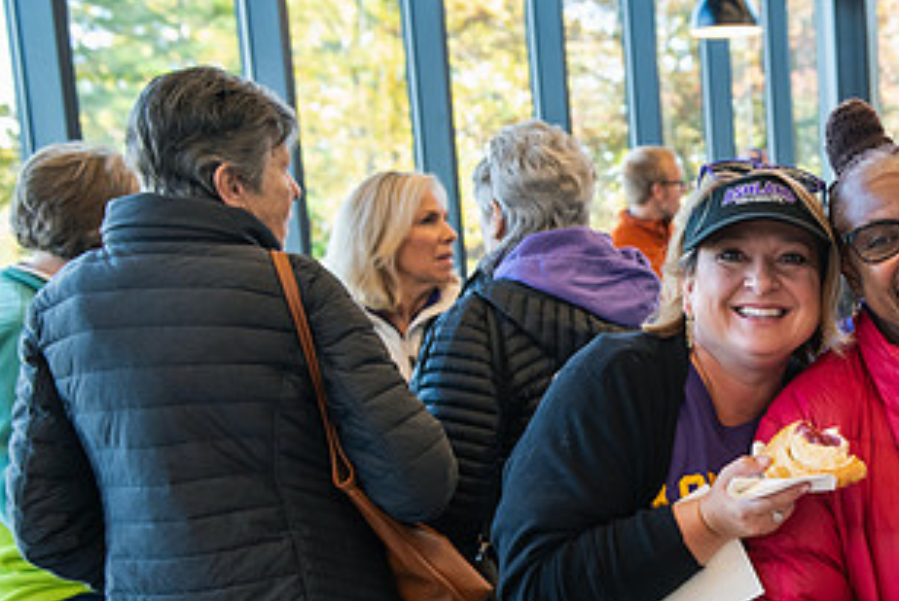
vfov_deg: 21.1
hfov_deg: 29.9
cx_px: 823
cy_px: 439
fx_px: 1600
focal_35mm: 64
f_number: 3.5
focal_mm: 34
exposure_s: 1/200
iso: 800
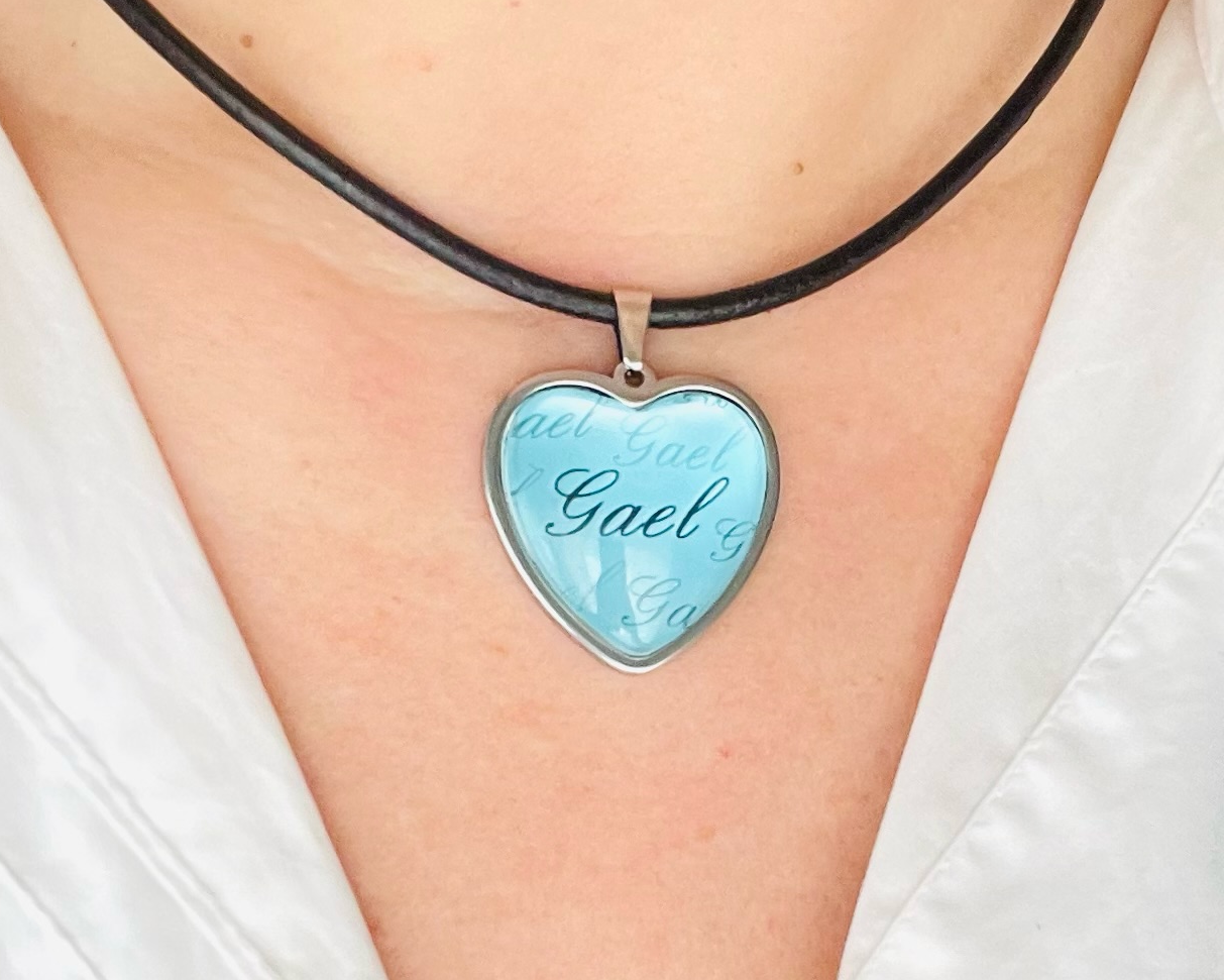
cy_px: 674
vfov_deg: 33.8
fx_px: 1594
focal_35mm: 44
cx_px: 574
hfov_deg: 42.0
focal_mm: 2.71
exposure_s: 1/60
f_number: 2.2
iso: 200
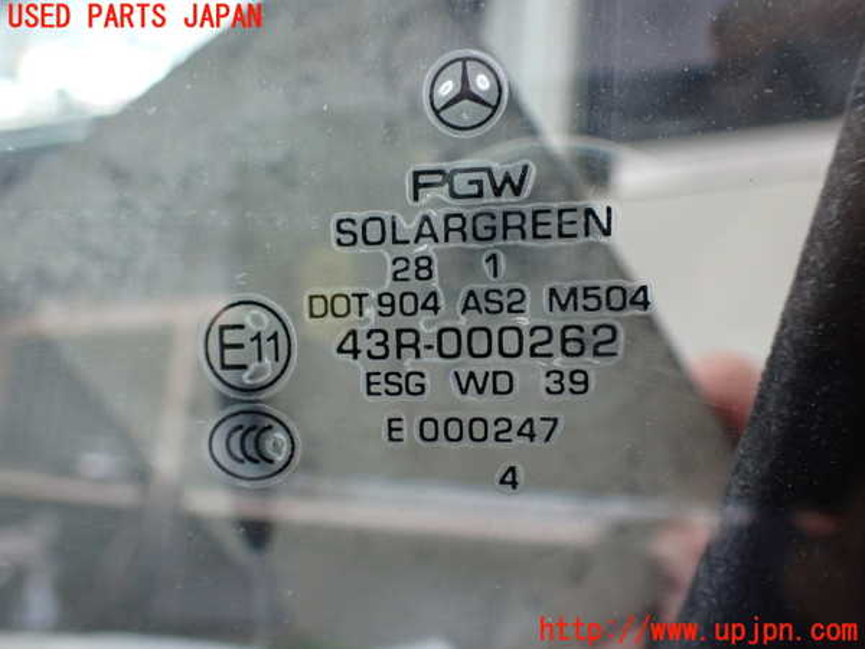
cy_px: 324
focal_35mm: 30
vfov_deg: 46.8
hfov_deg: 60.0
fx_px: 750
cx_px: 432
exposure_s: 1/125
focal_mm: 5.4
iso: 400
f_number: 2.3
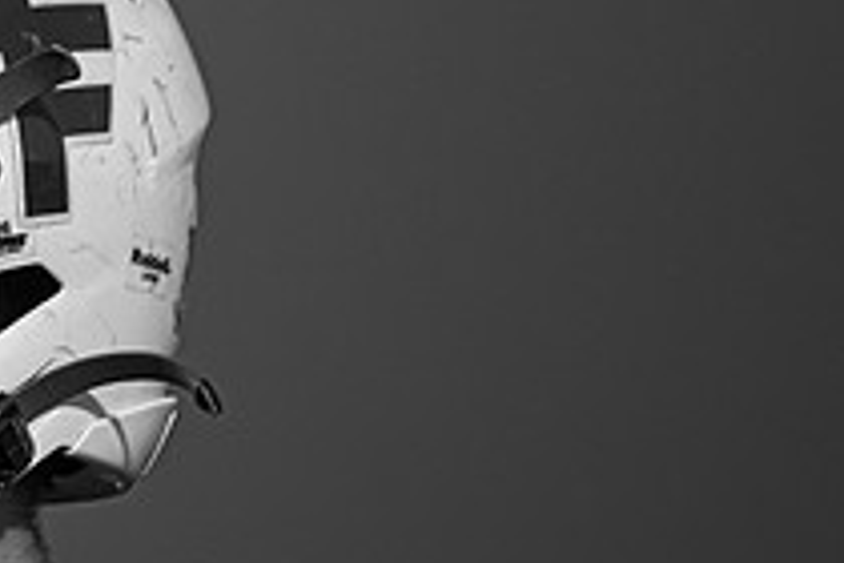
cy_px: 190
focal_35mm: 796
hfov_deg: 2.6
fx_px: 18660
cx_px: -795
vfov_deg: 1.7
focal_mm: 200
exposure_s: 1/1000
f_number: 2.8
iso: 2000
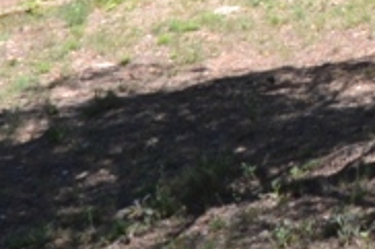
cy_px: -450
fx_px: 1114
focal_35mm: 107
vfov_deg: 10.1
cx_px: 515
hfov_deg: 17.7
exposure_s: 1/250
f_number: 8
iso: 180
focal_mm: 10
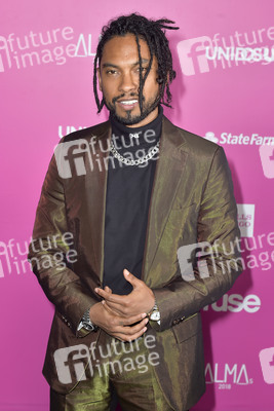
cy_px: 206
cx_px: 137
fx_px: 798
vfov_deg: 28.8
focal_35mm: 70
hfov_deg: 19.5
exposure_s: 1/250
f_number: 6.3
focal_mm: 70
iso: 320
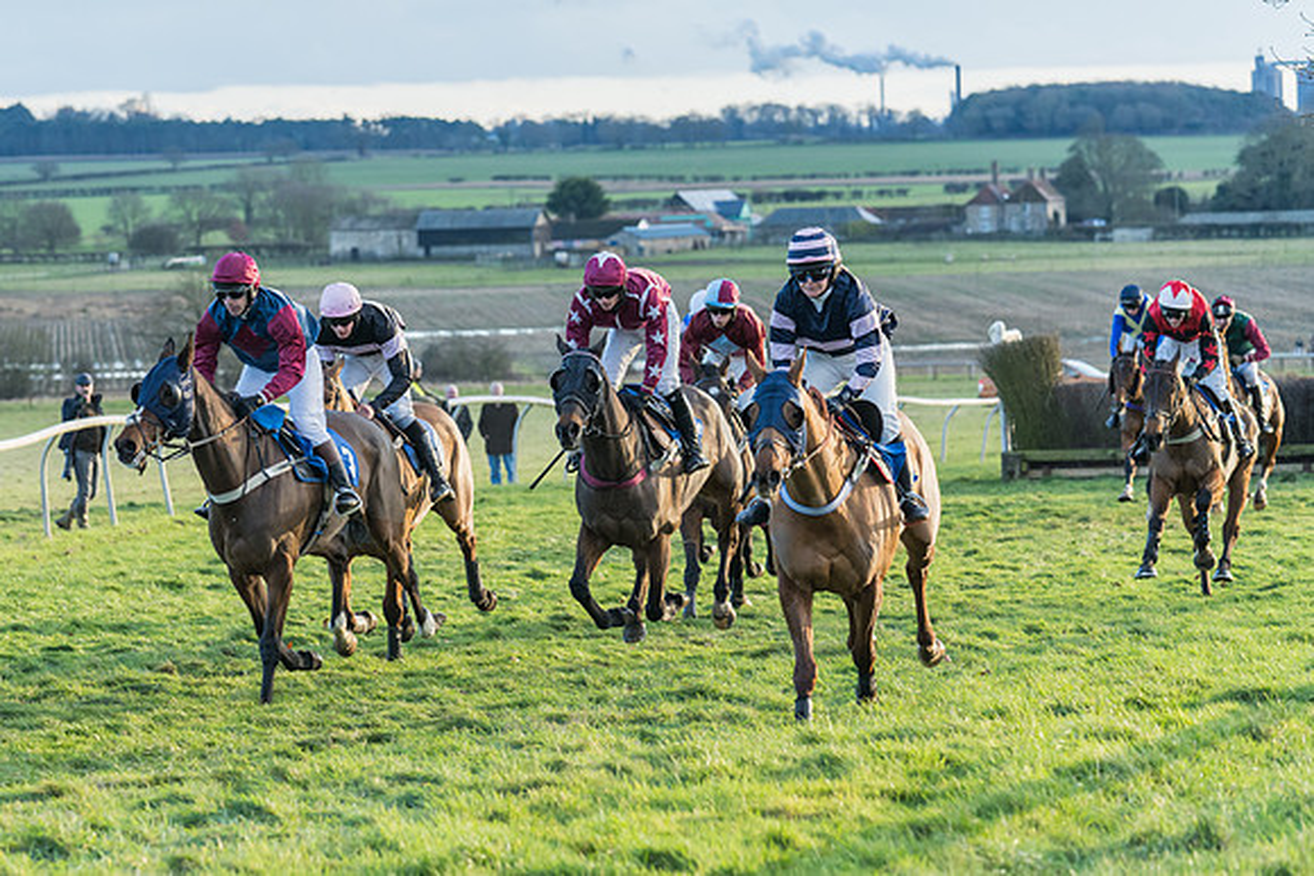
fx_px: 6219
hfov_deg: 12.0
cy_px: 441
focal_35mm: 170
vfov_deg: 8.1
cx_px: 376
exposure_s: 1/1000
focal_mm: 117
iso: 800
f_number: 4
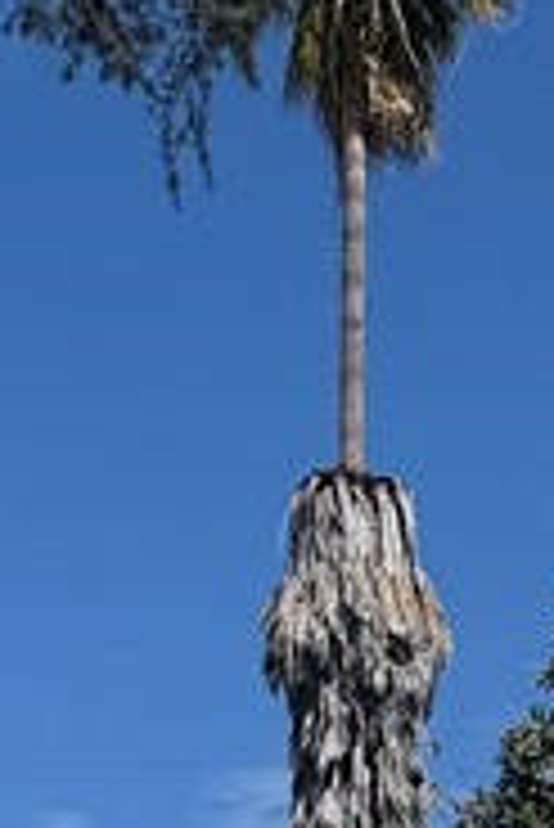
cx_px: -77
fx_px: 3202
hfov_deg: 9.8
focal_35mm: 139
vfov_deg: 13.7
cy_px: 1287
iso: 80
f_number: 1.78
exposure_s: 1/10309
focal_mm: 6.76
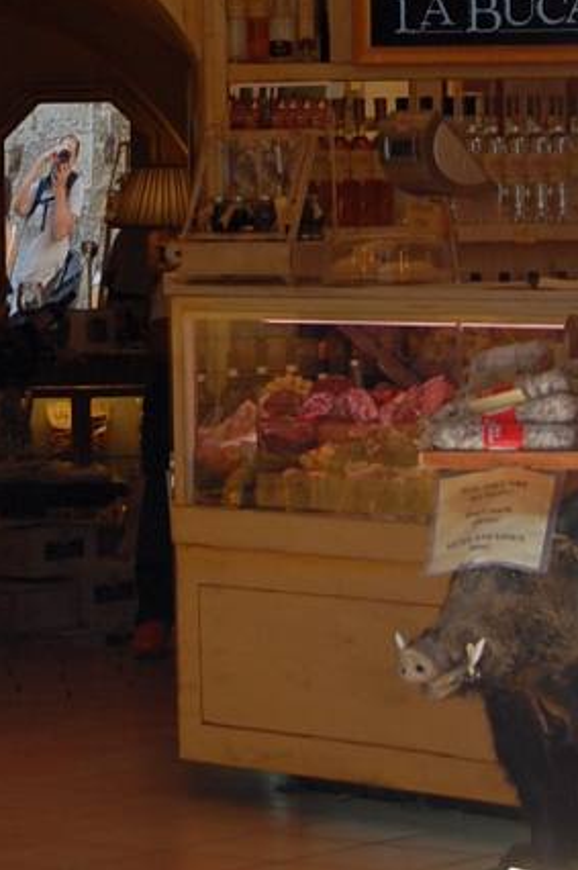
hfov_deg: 7.1
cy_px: -10
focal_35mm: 192
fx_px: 4639
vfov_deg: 10.6
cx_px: 143
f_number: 8
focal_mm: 55
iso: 400
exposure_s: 1/80
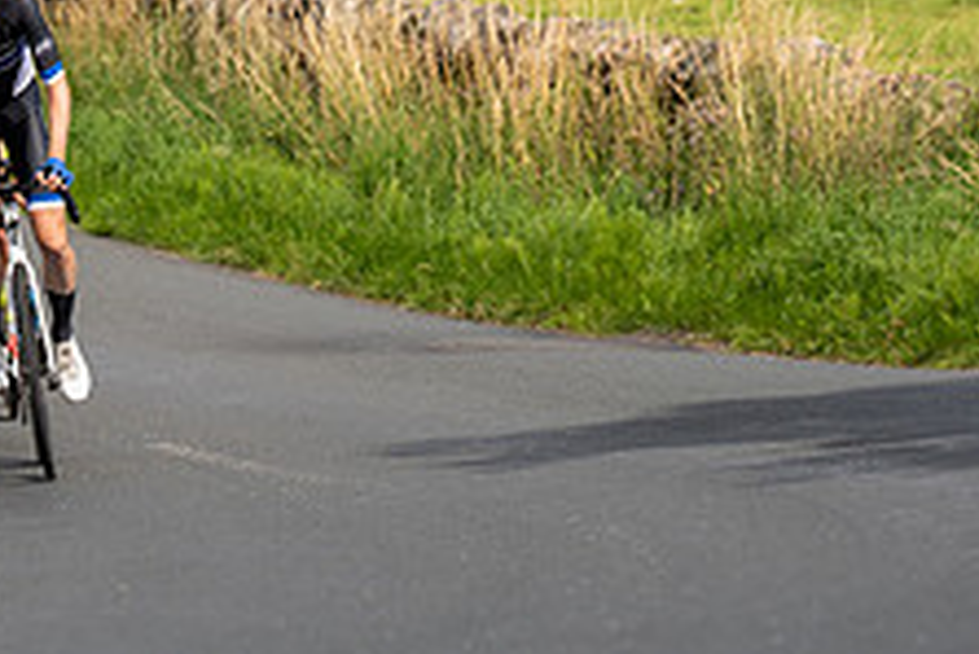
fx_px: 8844
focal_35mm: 325
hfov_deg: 6.3
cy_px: -187
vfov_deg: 4.2
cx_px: 83
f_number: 4
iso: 100
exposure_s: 1/800
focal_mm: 125
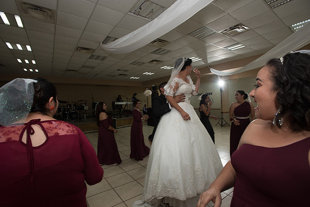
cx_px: 155
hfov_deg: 93.3
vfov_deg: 70.5
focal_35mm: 17
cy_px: 104
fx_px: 146
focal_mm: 17
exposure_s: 1/100
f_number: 4.5
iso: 1600
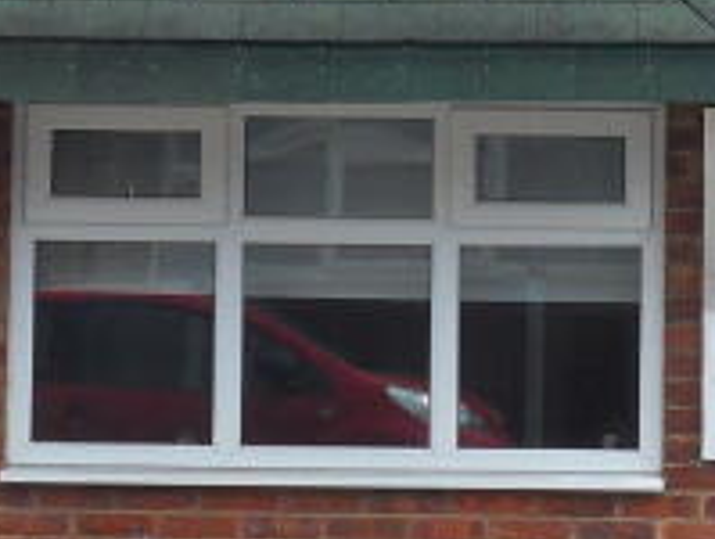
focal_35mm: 231
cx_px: 661
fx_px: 4780
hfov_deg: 8.5
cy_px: -79
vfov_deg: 6.4
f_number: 9.3
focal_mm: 7.9
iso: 80
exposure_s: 1/125
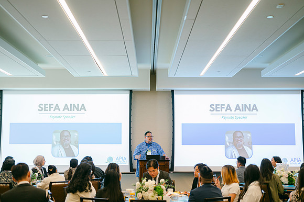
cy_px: 101
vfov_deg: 27.0
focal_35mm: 50
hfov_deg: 39.6
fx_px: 422
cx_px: 152
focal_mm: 50
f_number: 2
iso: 500
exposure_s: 1/125
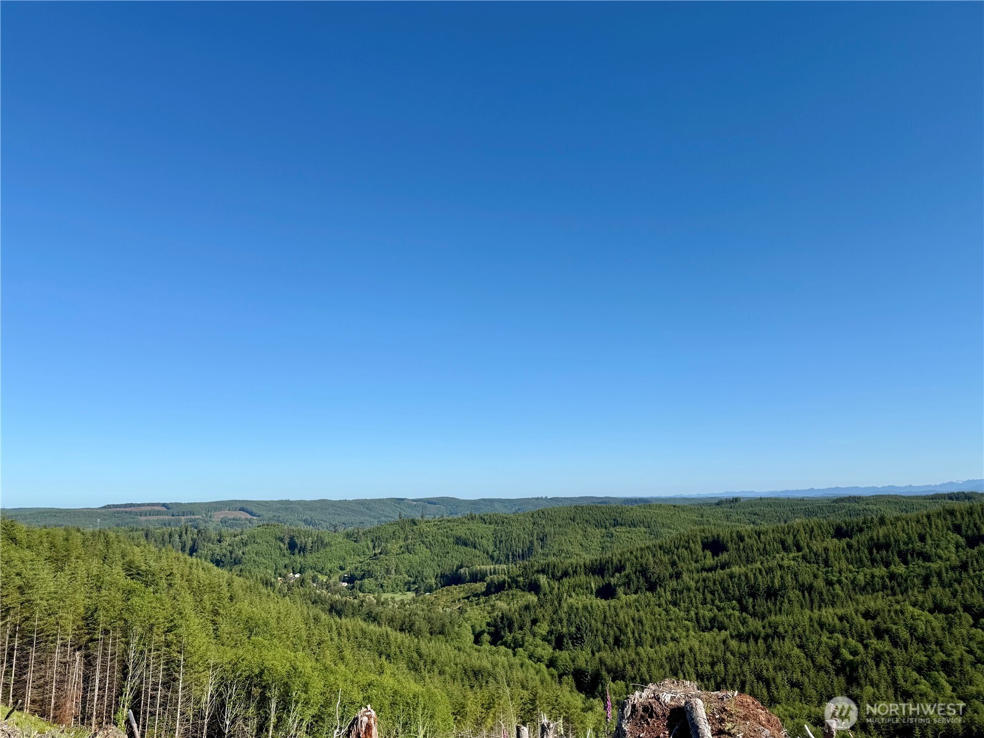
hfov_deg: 71.6
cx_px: 492
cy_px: 369
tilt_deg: +13.9
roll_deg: +0.7
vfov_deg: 56.8
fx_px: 682
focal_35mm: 24
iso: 80
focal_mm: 6.76
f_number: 1.78
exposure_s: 1/5714
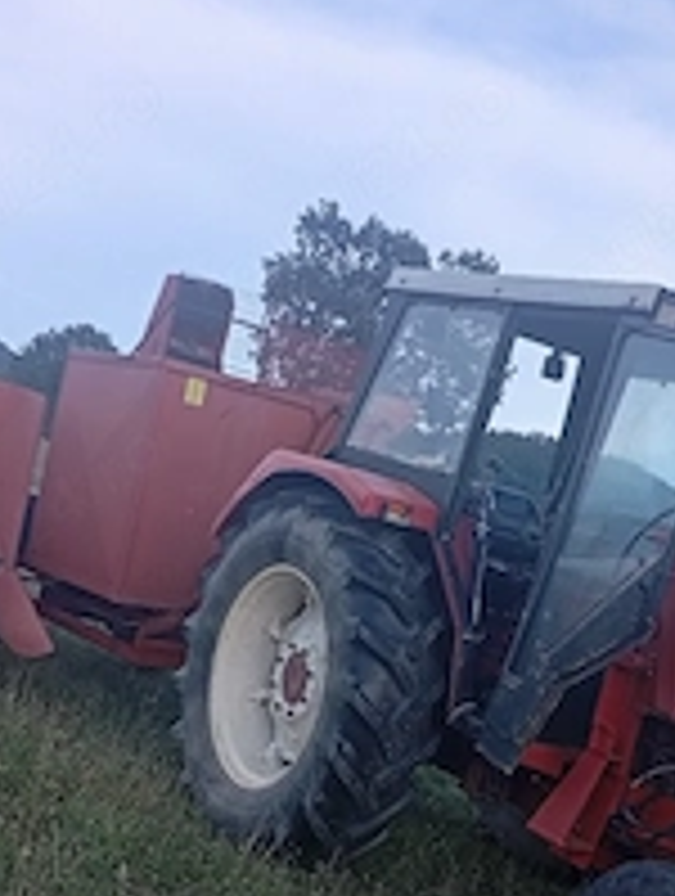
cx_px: 454
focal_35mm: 54
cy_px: 590
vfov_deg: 35.2
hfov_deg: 26.9
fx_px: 1399
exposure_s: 1/233
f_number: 1.8
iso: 50
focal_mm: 3.98
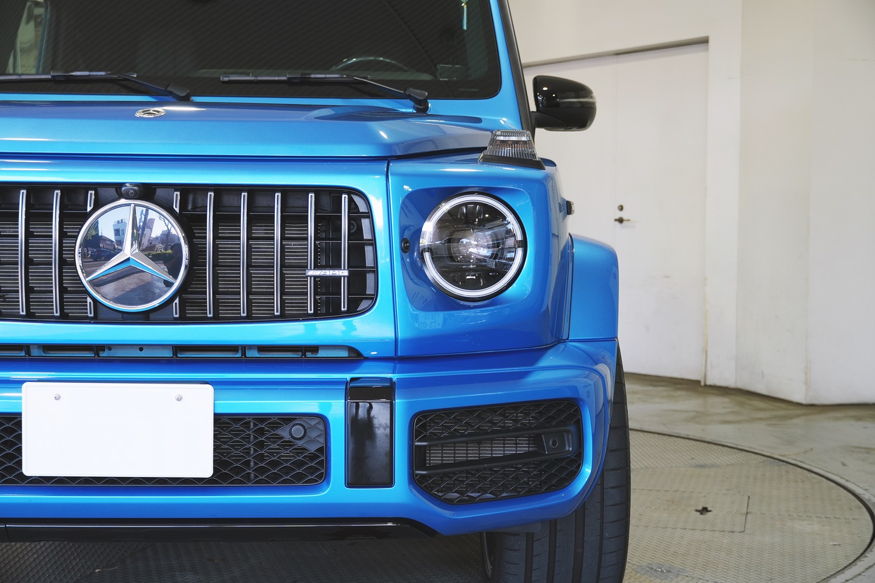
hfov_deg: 37.9
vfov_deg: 25.8
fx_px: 1276
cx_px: 438
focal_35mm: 52
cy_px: 292
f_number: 4.5
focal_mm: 35
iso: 250
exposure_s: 1/60
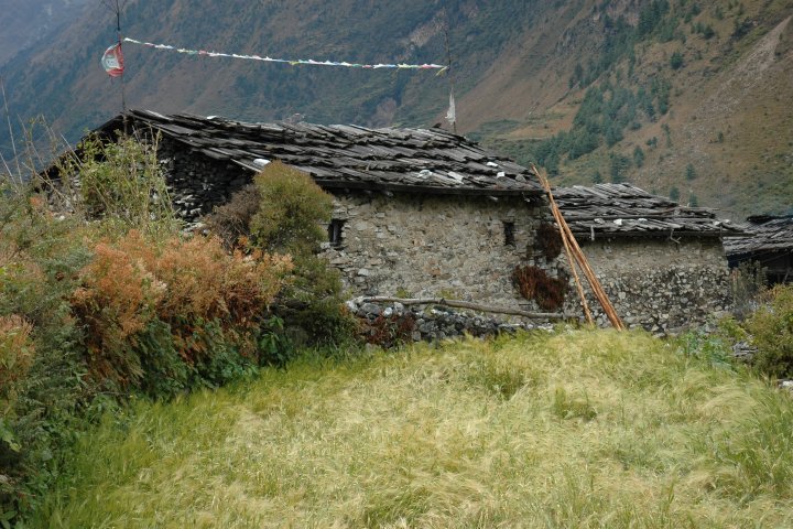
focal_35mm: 60
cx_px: 396
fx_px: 1322
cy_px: 264
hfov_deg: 33.4
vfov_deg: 22.6
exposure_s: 1/100
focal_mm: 40
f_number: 5
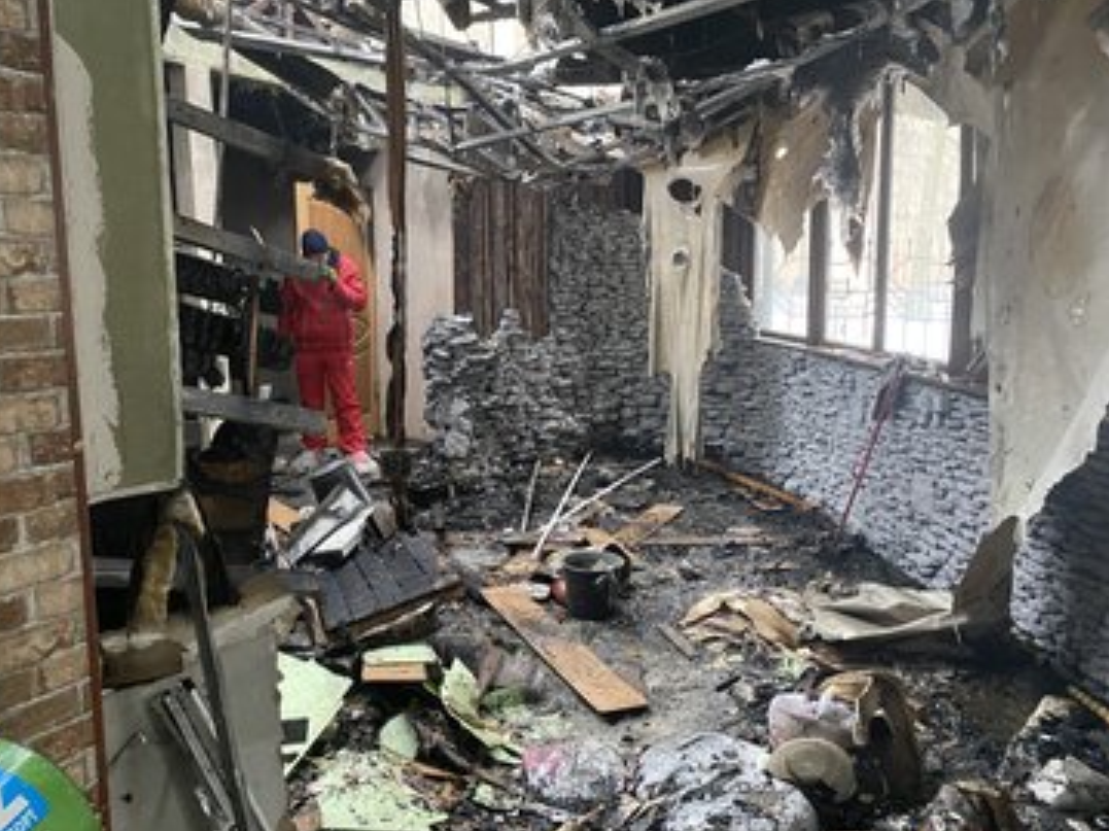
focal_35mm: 29
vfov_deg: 48.2
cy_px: 392
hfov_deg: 61.6
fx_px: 929
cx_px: 522
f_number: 1.8
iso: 500
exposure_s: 1/40
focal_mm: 4.25
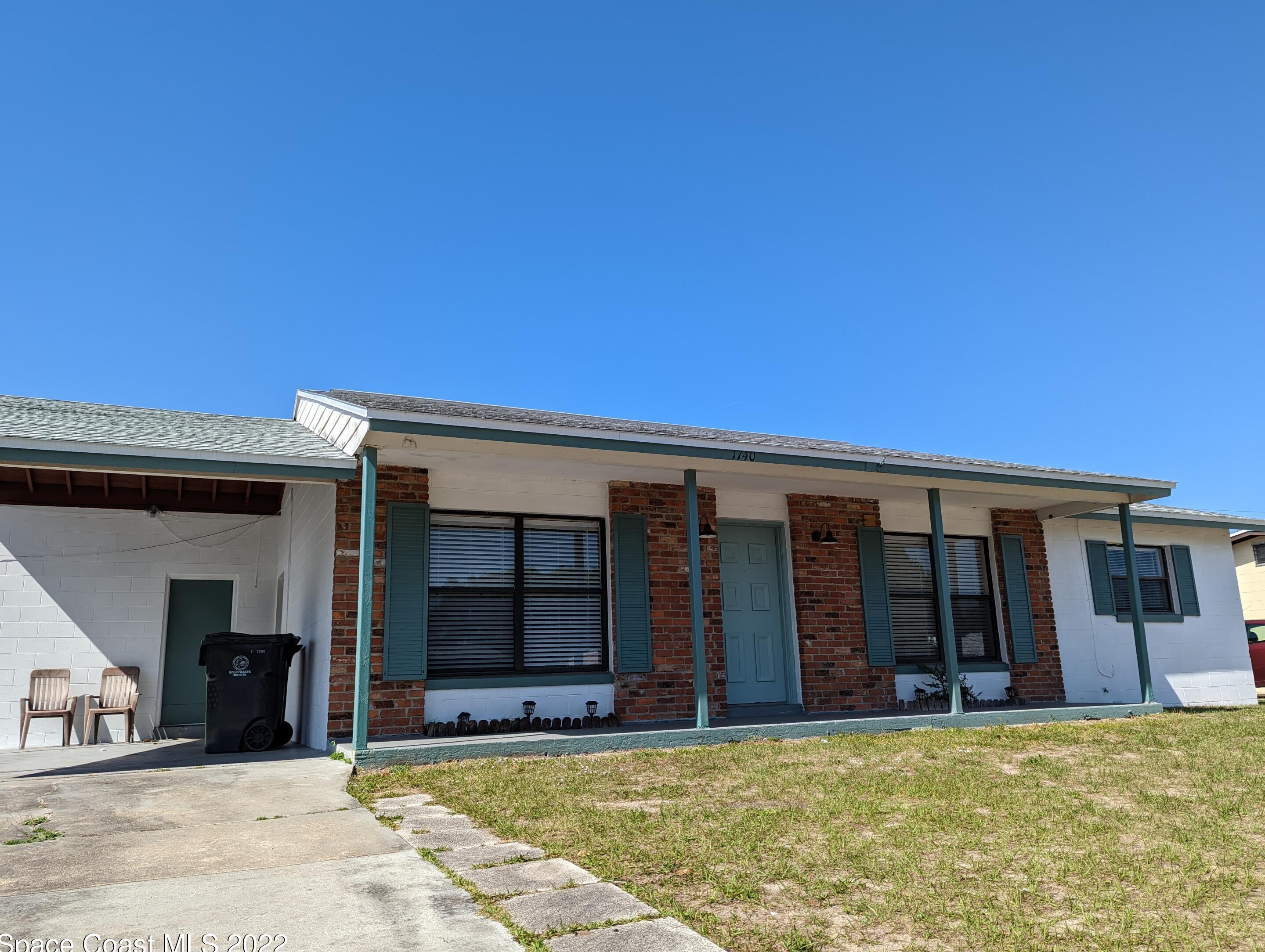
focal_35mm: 25
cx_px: 652
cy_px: 494
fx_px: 915
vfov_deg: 55.0
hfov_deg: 69.3
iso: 39
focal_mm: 6.81
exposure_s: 1/1664
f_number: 1.85
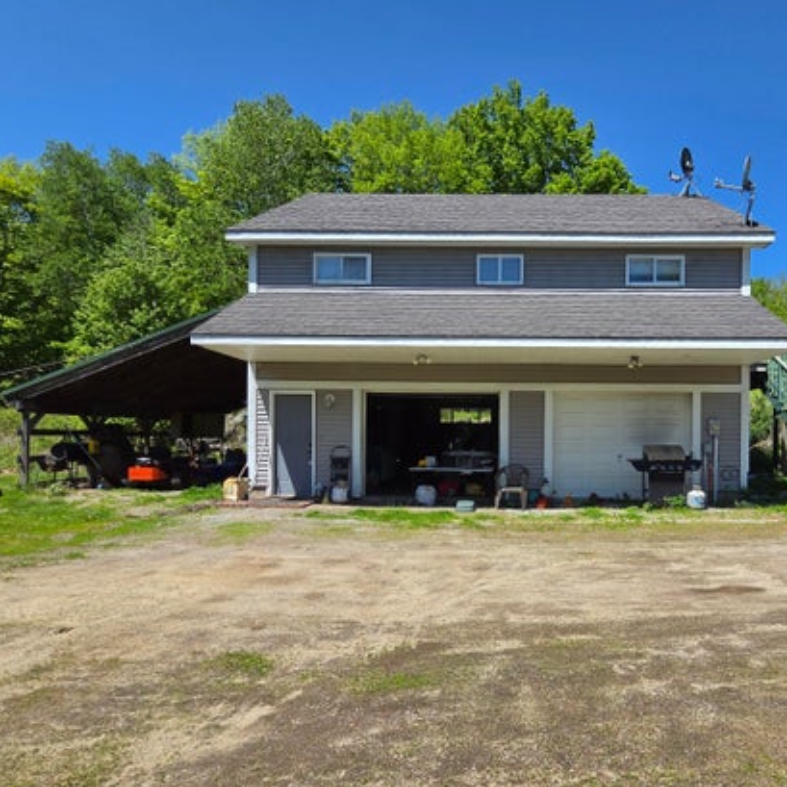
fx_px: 463
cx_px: 504
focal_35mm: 18
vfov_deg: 80.4
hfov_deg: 78.9
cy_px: 443
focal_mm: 2.2
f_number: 2.2
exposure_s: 1/2937
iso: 100
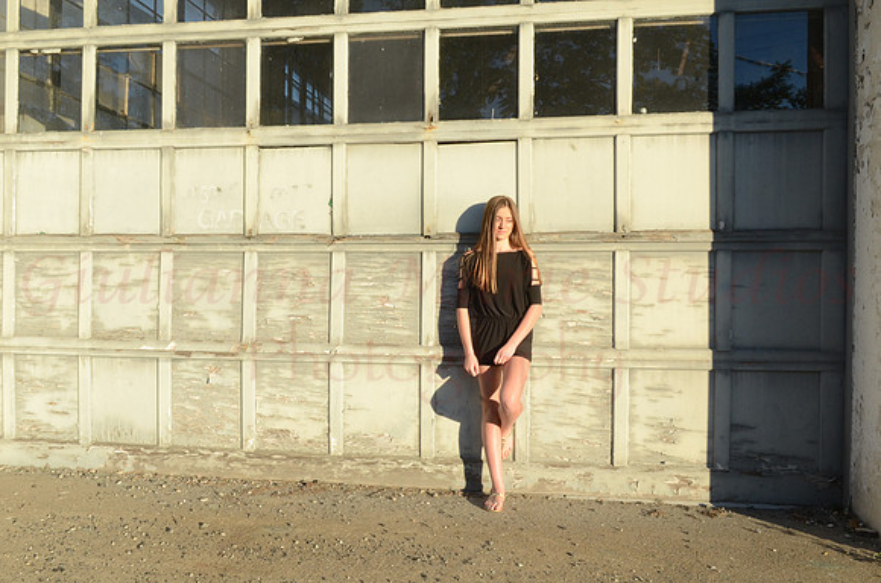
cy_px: 292
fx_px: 733
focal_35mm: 30
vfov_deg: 43.4
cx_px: 440
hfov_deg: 62.0
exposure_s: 1/100
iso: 640
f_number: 18
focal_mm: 20
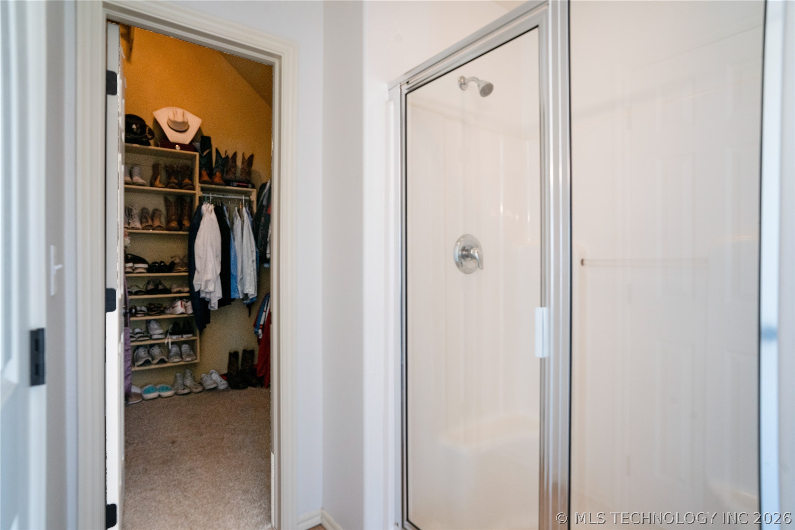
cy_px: 265
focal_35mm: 18
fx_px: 400
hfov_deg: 89.7
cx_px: 398
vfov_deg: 67.1
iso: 800
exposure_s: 1/20
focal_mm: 18.1
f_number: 8
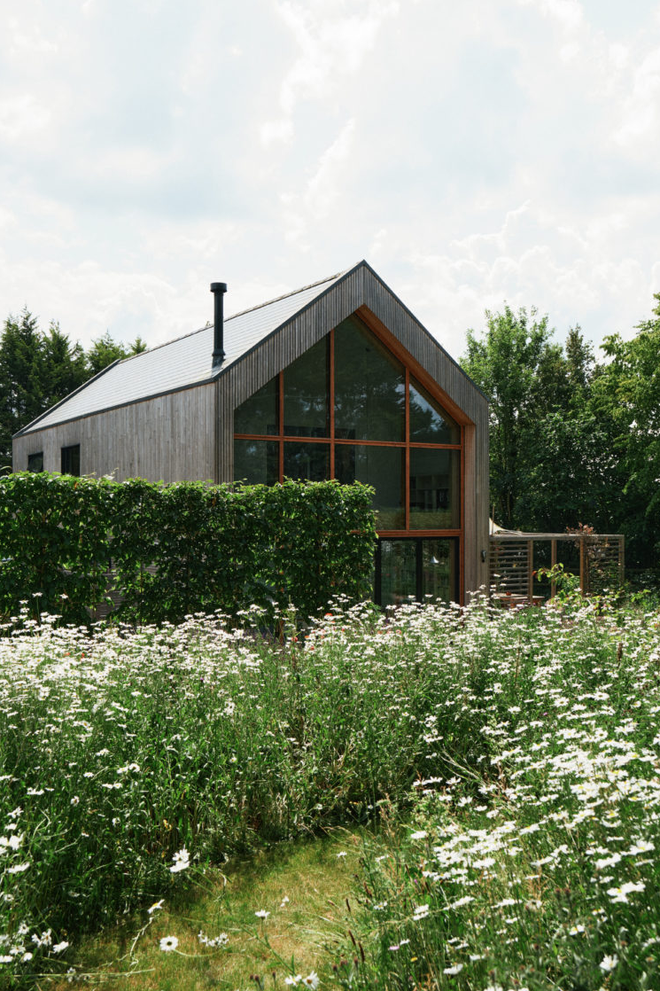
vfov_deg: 55.8
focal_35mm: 34
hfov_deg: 38.9
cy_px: 503
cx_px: 324
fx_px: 935
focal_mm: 22
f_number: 5.6
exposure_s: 1/800
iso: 200
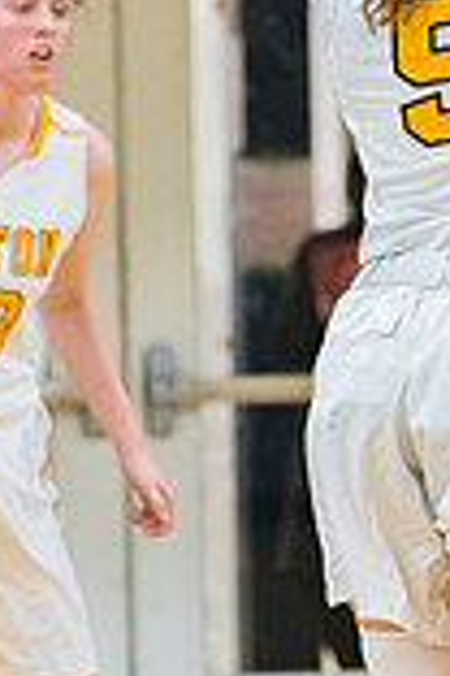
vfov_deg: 3.3
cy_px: 485
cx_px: 519
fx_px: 11774
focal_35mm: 628
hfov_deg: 2.2
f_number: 3.5
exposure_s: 1/400
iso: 3200
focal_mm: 145
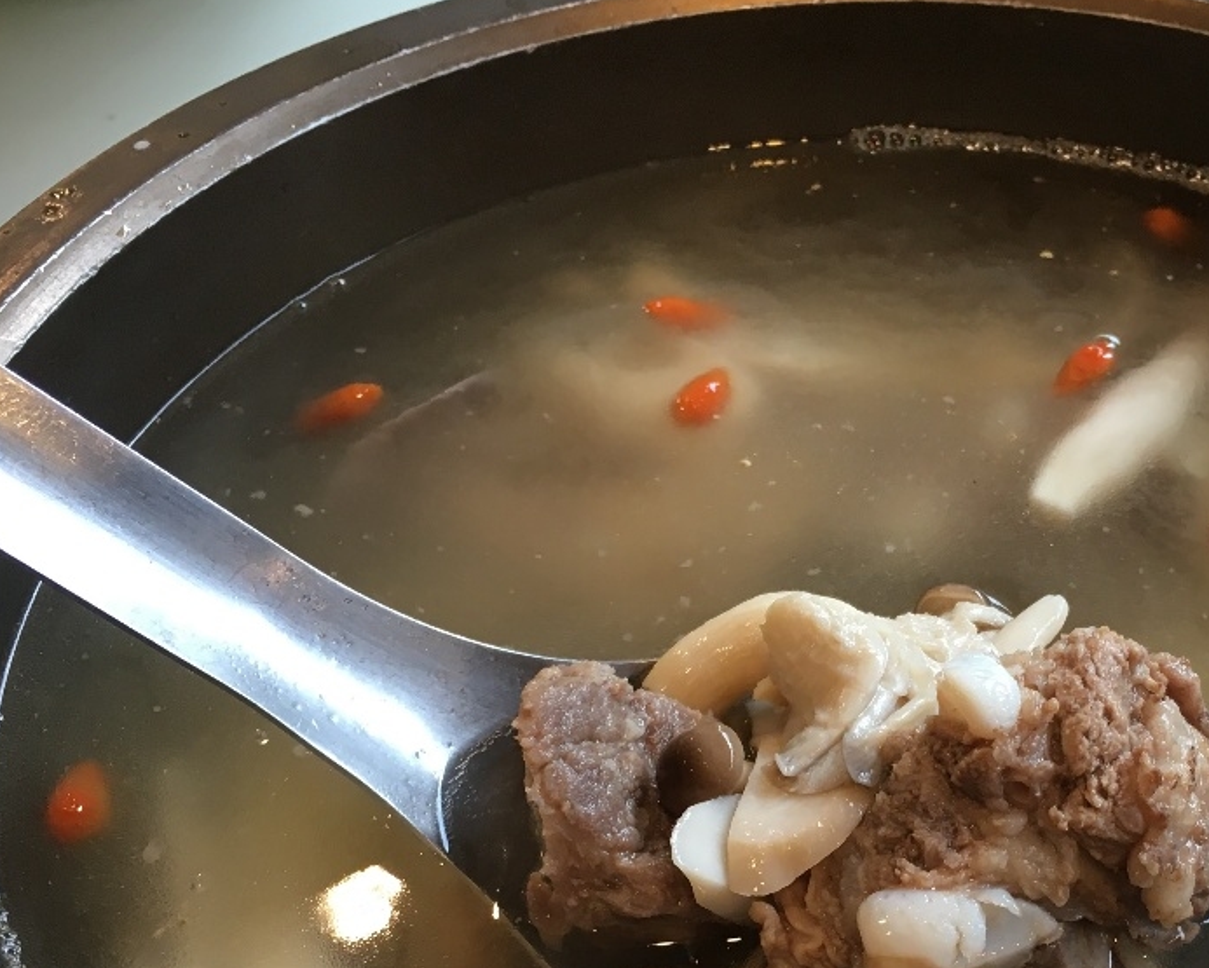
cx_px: 871
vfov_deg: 30.1
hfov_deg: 37.3
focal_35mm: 49
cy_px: 773
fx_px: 1754
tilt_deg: -49.3
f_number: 2.2
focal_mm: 4.15
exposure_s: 1/30
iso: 64
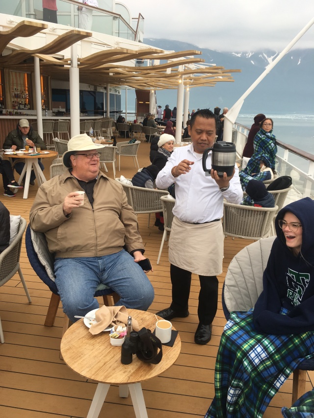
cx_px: 157
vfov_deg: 61.7
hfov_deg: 48.2
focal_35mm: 29
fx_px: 351
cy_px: 209
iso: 25
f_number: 2.2
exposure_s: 1/268
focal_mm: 4.15
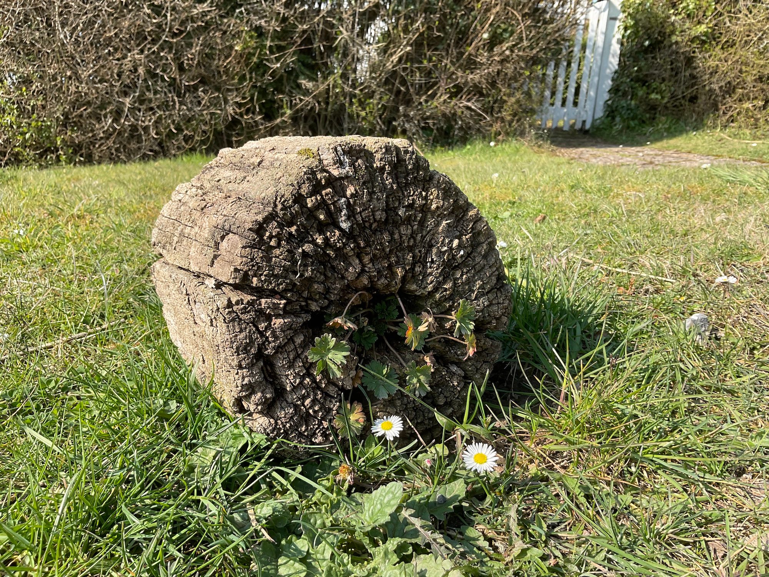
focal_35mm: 29
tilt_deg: -19.5
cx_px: 384
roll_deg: +0.3
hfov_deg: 61.7
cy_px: 288
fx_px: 644
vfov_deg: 48.2
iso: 16
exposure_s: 1/749
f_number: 1.8
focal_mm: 3
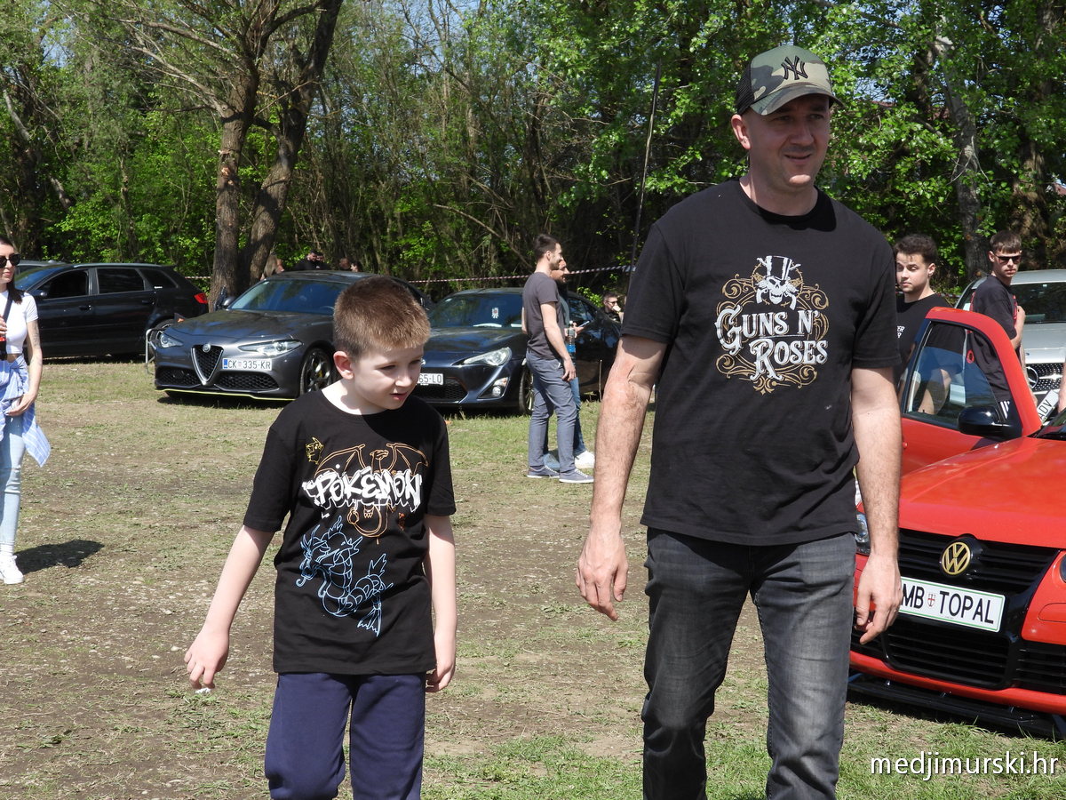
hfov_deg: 29.8
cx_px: 533
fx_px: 2002
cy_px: 400
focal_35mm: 65
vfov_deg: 22.6
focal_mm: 11.7
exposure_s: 1/1000
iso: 100
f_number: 3.5
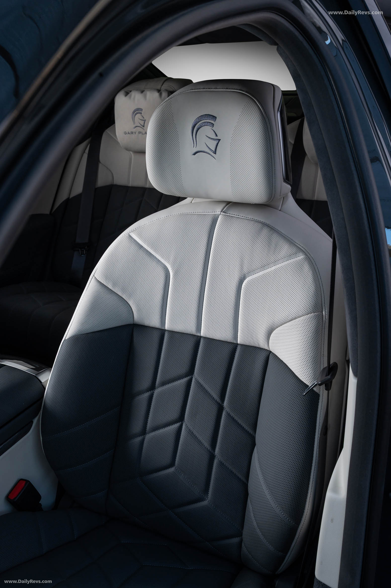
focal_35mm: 37
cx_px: 196
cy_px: 294
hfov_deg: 35.9
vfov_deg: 51.9
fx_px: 604
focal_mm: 37
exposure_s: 1/20
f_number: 11
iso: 250
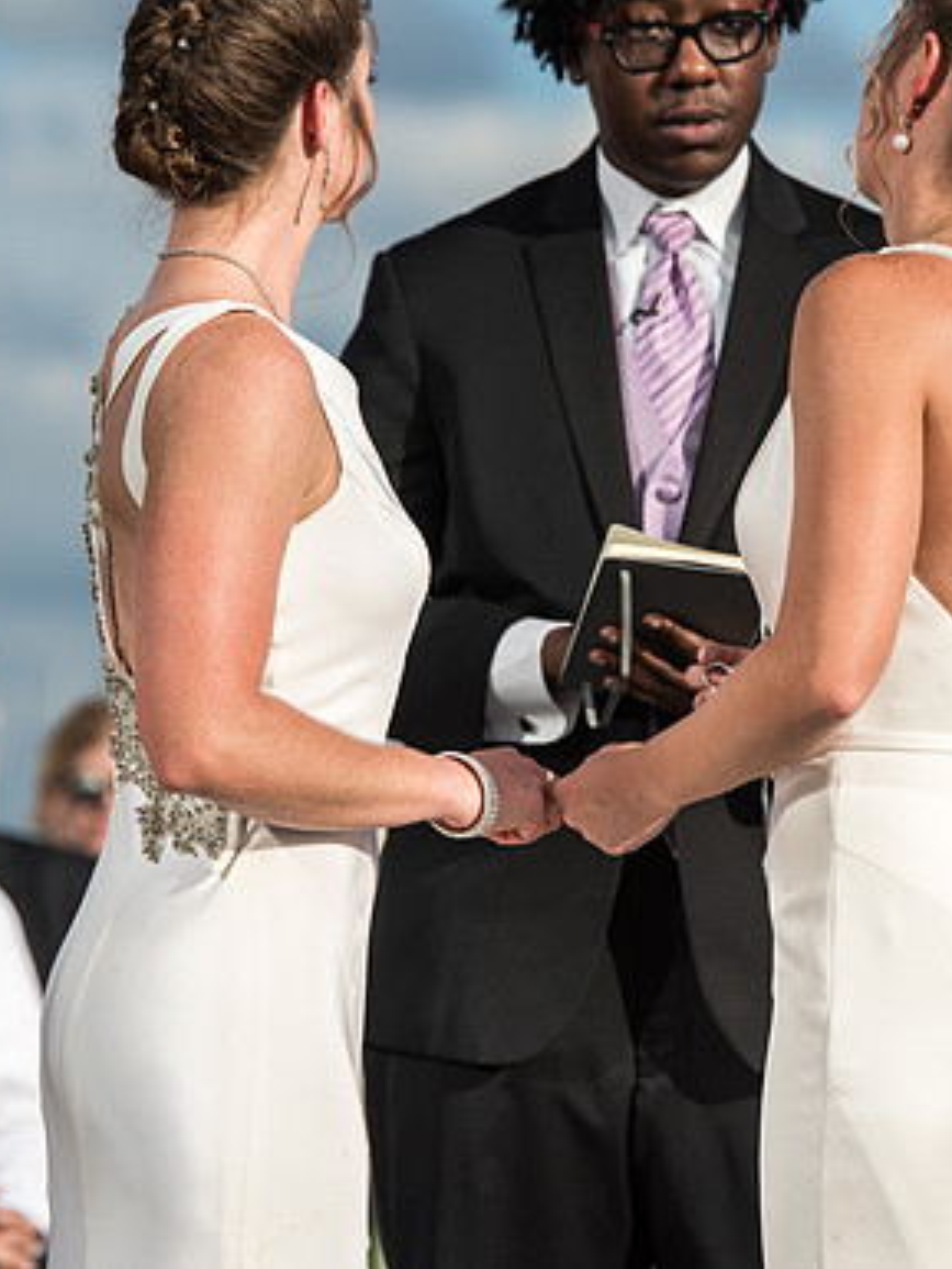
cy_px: 634
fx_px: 10628
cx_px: 596
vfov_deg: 6.8
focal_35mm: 290
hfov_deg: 5.1
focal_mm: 200
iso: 200
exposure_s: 1/3200
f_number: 2.8
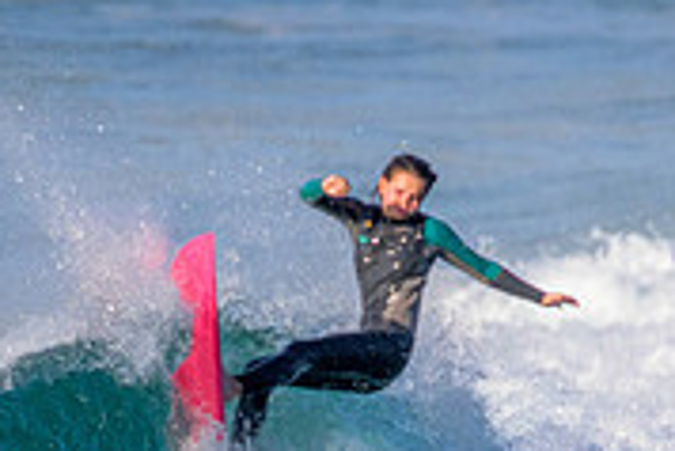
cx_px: 421
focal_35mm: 2609
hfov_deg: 0.8
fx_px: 48957
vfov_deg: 0.5
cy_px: 601
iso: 1600
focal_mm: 800
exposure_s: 1/2000
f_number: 11
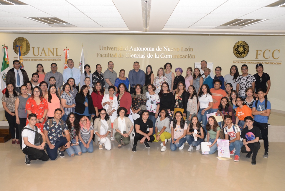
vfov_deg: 36.9
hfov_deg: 53.1
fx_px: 285
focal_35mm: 36
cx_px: 140
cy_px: 101
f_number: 6.3
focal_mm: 34
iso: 1600
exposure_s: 1/160
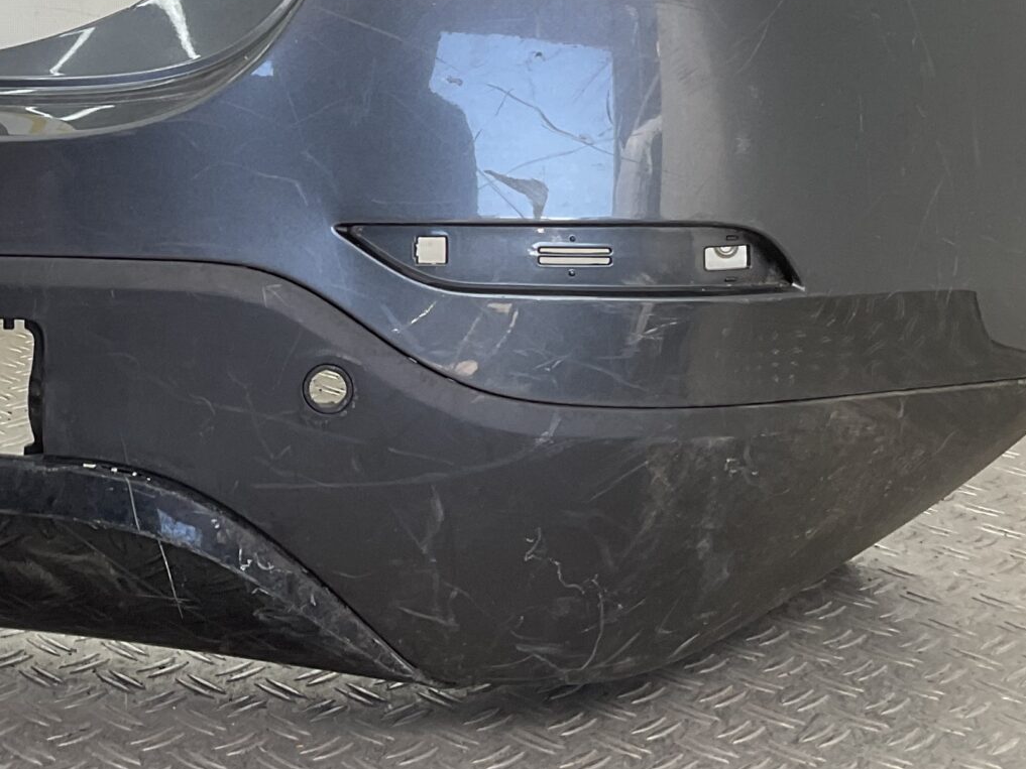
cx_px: 16
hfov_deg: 25.4
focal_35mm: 73
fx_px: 2164
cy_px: 1
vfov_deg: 19.6
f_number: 1.8
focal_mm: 3
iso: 16
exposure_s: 1/128
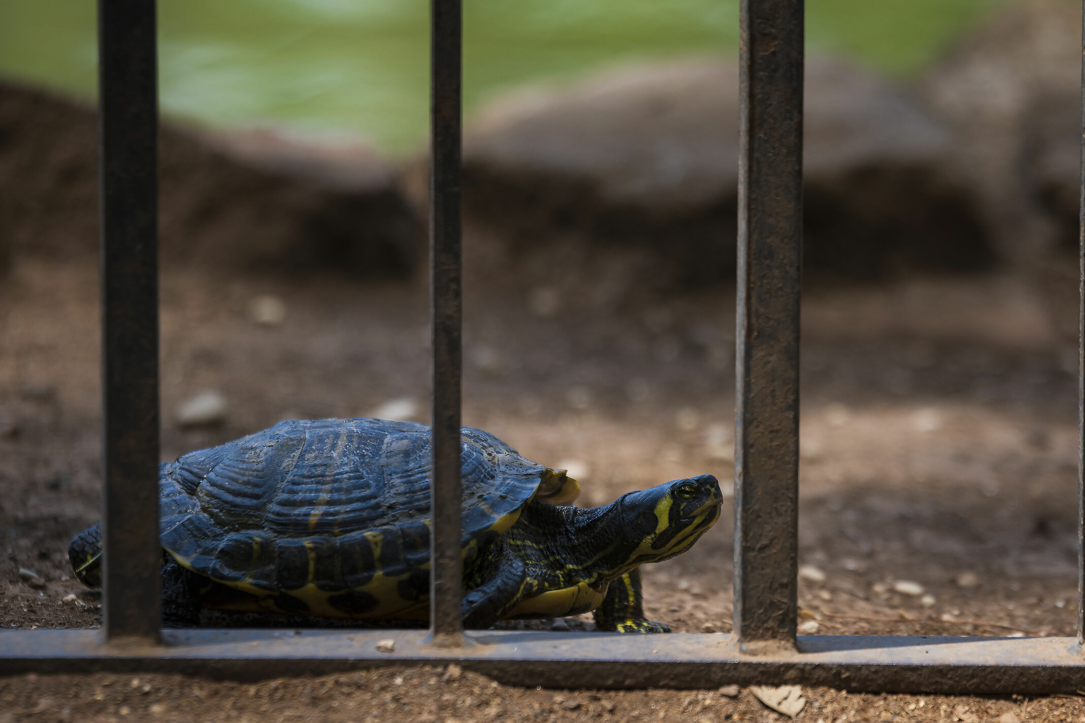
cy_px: 343
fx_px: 9675
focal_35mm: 321
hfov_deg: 6.4
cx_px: 610
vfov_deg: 4.3
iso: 100
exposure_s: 1/1250
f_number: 2.8
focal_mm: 190
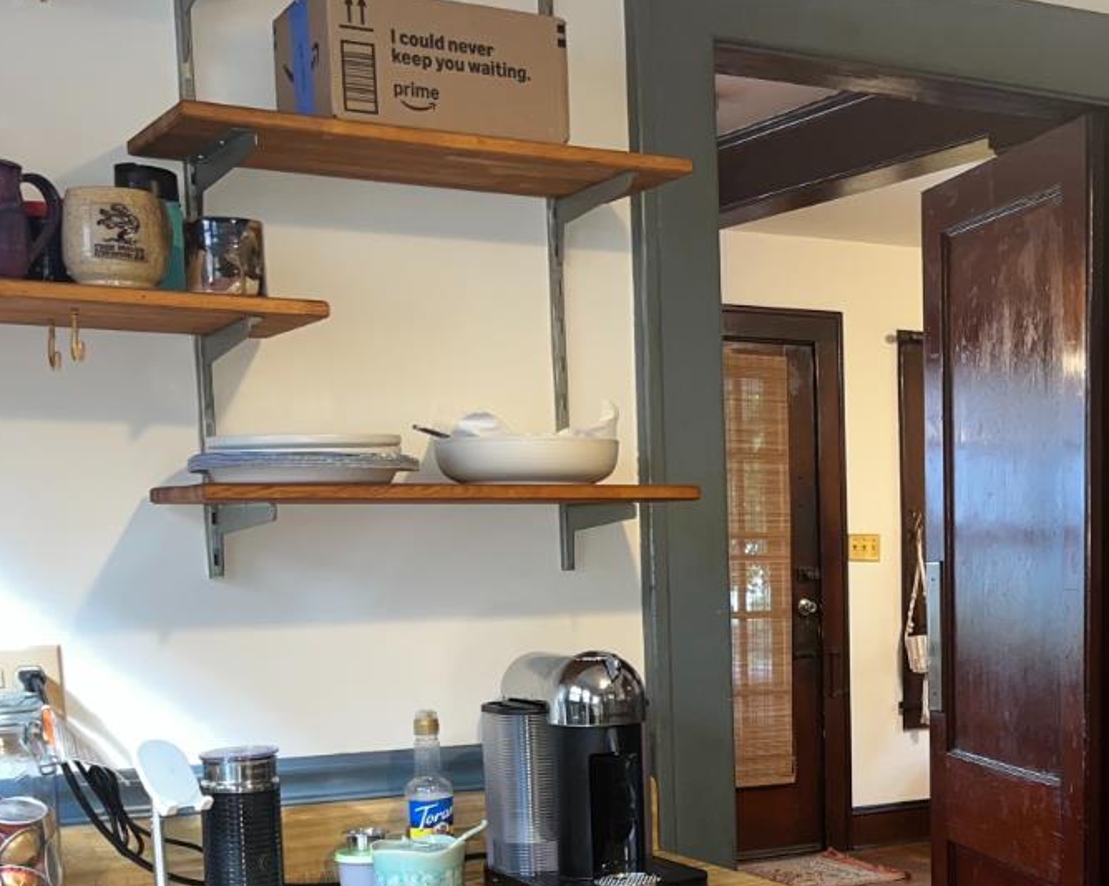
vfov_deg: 26.1
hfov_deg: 31.9
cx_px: 928
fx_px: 1870
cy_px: 742
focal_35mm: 57
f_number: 1.6
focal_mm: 5.1
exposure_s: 1/15
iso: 100
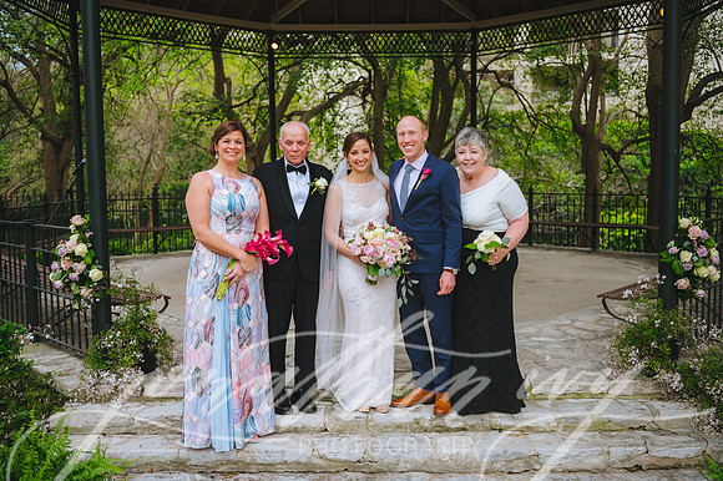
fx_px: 723
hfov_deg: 53.2
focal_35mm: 36
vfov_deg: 36.8
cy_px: 240
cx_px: 362
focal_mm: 36
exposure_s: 1/1600
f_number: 2.8
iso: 400
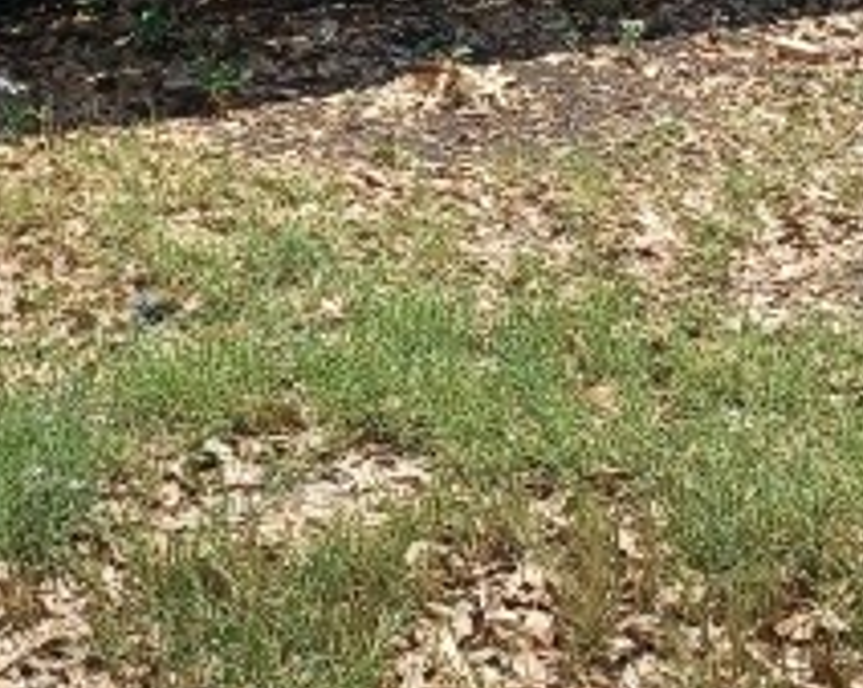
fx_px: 3010
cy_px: -432
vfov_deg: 12.2
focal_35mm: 118
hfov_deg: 16.3
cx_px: 444
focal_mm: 4.6
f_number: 1.8
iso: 32
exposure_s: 1/455
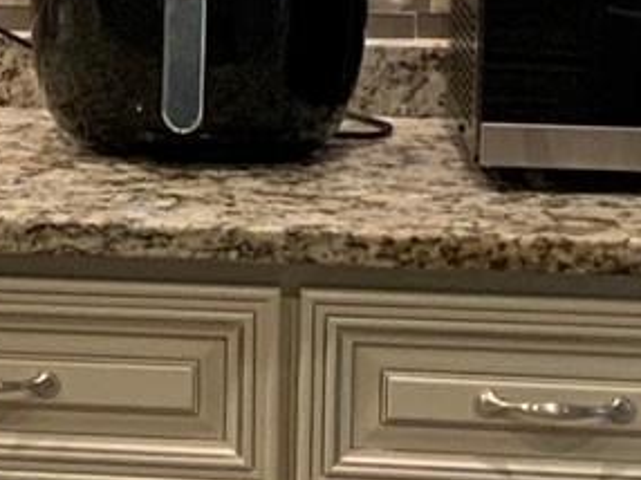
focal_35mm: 208
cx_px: -751
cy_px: -36
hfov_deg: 8.8
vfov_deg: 7.1
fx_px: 3848
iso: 160
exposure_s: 1/60
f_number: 1.8
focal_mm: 3
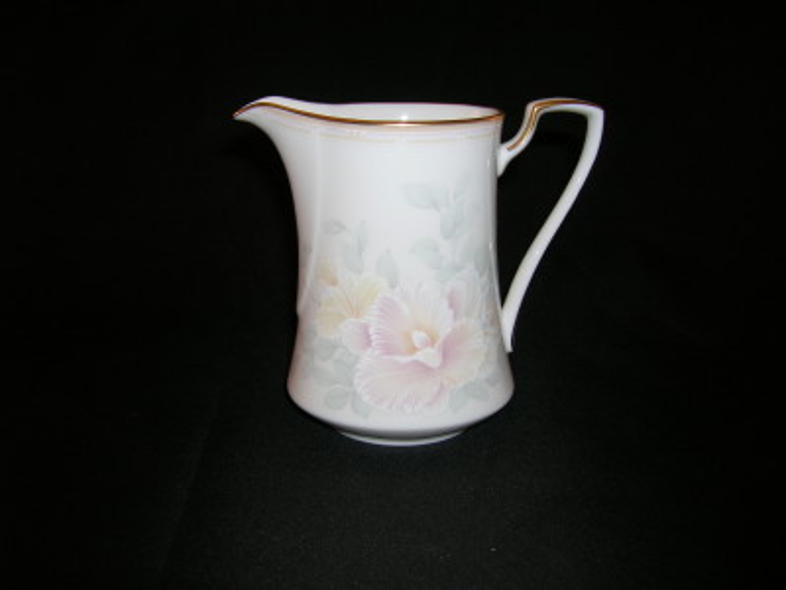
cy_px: 295
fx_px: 772
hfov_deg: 54.0
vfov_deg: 41.8
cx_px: 393
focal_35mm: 34
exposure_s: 1/60.1
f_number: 2.9
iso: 50
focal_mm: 5.7
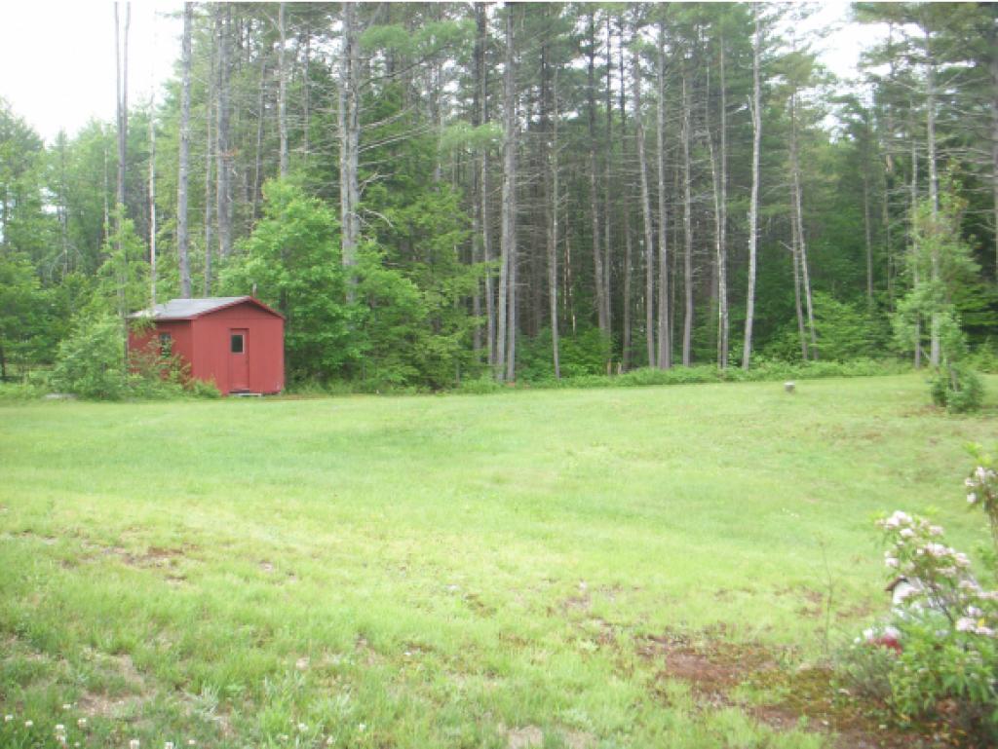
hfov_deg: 49.0
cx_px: 499
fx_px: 1096
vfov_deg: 37.8
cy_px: 374
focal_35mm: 38
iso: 100
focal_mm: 6.3
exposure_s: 1/80
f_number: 3.3
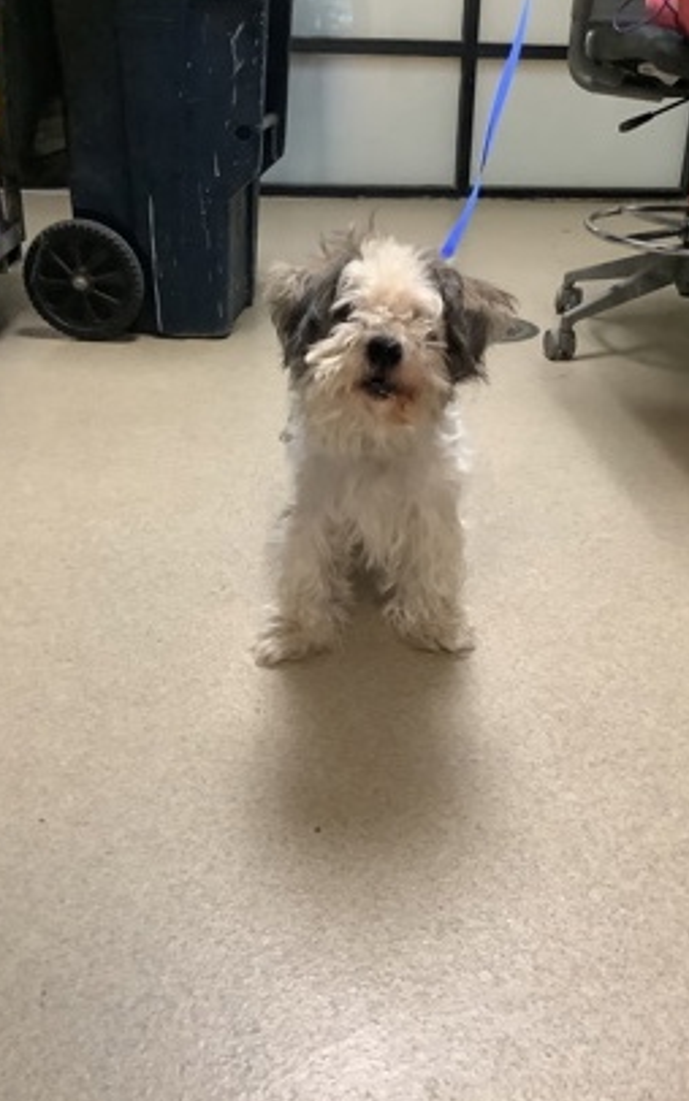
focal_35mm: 34
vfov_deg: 56.7
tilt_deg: -26.9
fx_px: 1021
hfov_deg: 37.2
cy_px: 540
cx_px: 389
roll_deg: -1.6
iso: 320
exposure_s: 1/40
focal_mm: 3.3
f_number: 2.4
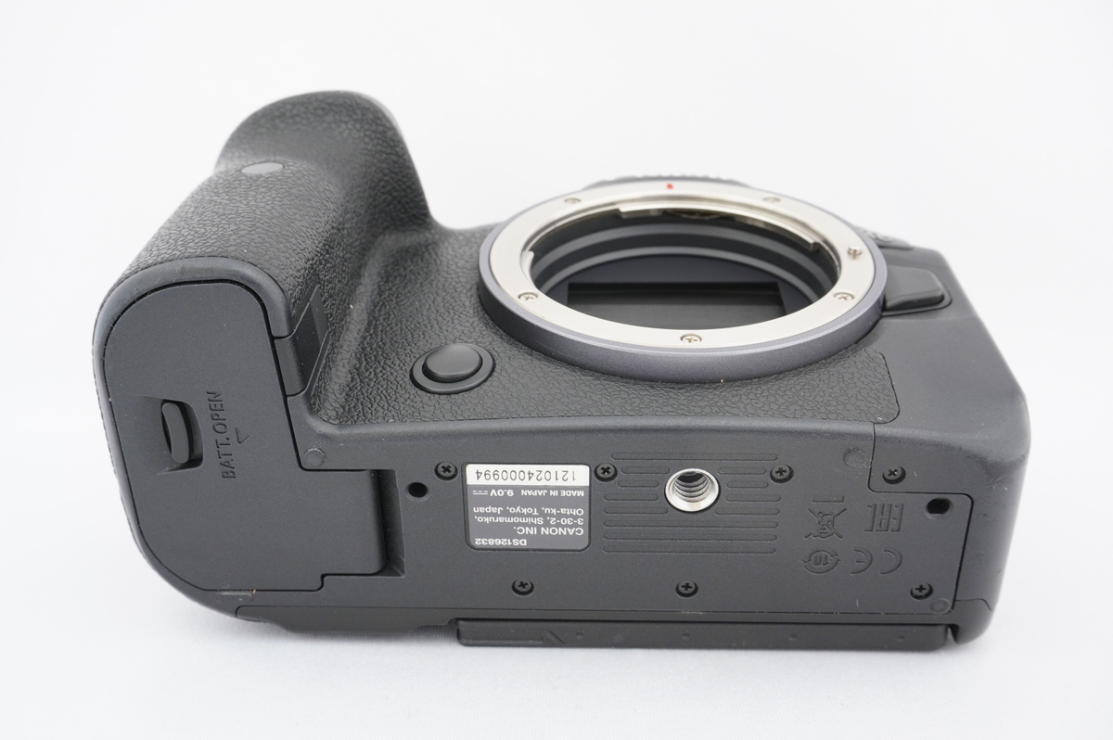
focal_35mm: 38
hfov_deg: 51.3
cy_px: 370
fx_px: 1158
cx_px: 556
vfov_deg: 35.4
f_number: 11
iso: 400
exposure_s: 1/1.6
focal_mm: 25
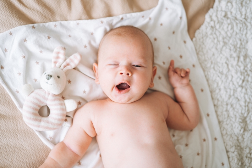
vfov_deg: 26.5
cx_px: 127
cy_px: 83
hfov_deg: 38.9
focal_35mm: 51
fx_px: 357
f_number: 2
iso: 160
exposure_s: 1/200
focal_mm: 50
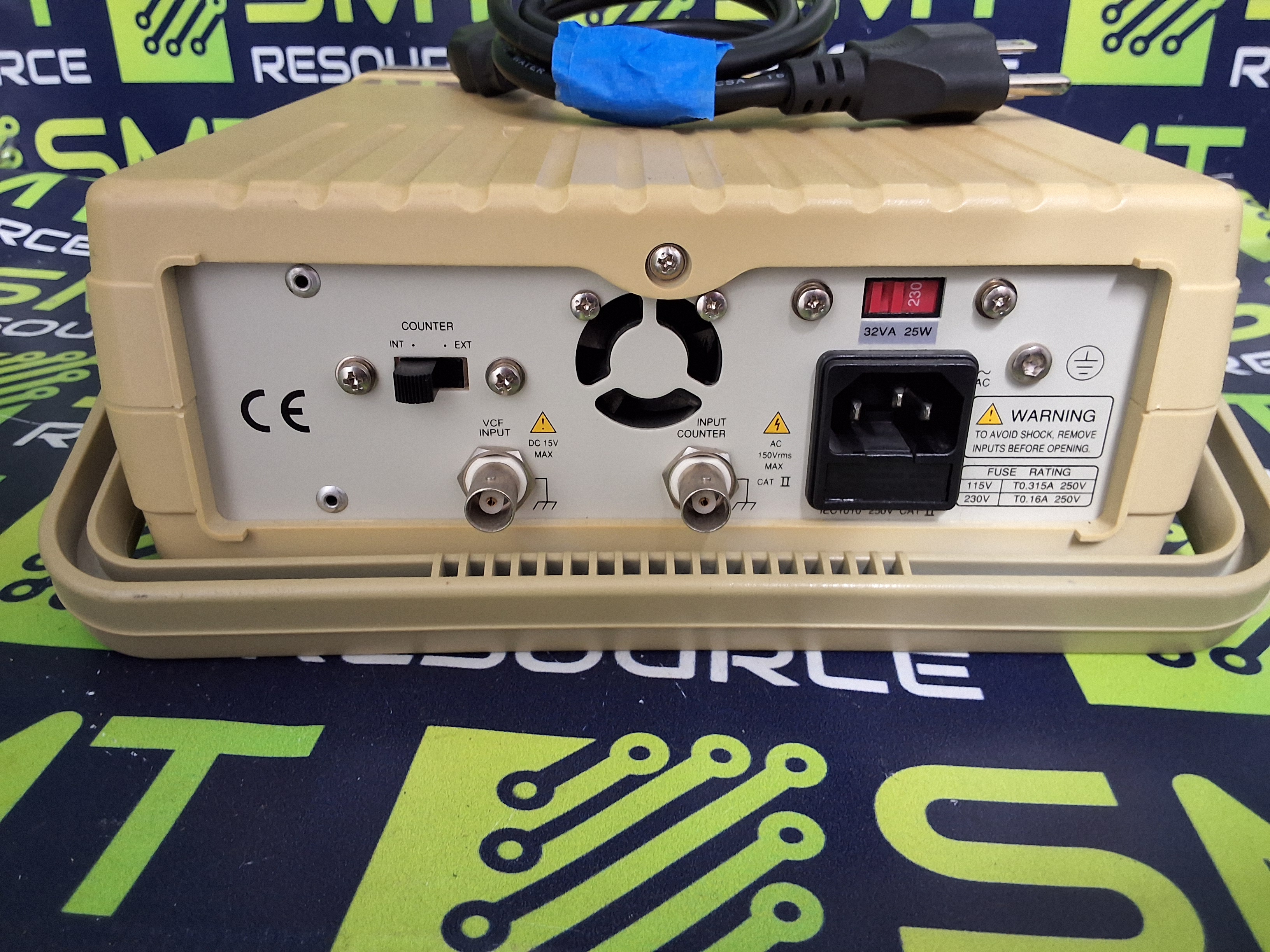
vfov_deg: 49.7
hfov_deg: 63.4
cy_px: 476
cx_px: 635
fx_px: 1027
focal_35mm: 28
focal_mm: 2.91
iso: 250
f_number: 1.9
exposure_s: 1/24
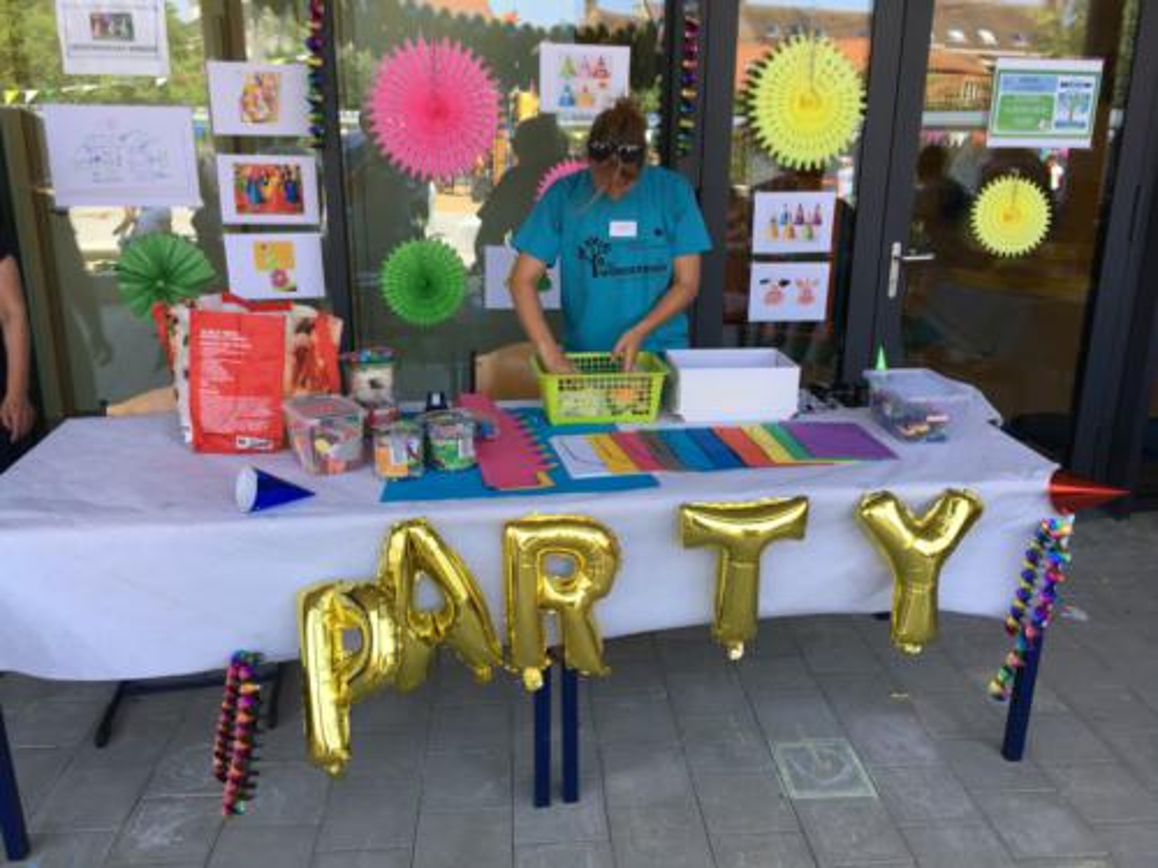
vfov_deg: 48.2
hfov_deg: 61.7
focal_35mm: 29
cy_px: 434
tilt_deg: -16.7
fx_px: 970
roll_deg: -1.2
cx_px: 579
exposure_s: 1/144
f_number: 2.2
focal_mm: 4.15
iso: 25
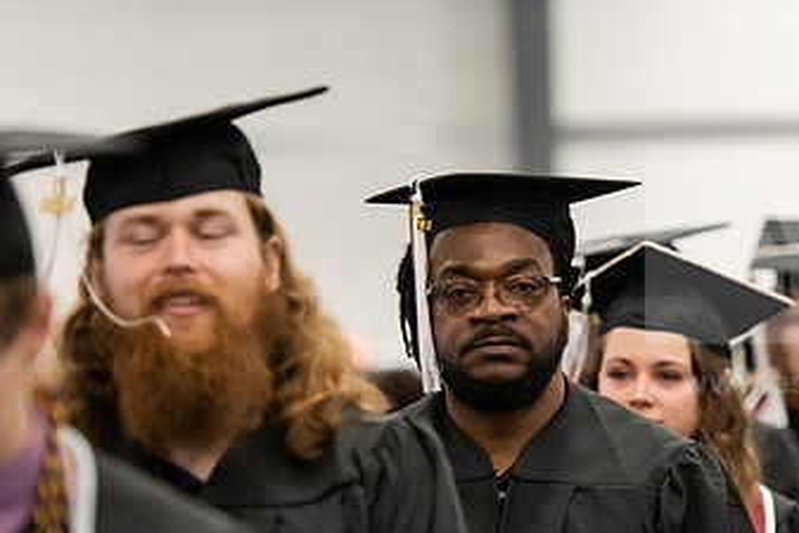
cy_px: 432
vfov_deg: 6.1
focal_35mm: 224
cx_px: 574
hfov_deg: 9.2
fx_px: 4973
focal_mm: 130
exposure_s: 1/200
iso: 3200
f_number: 3.2
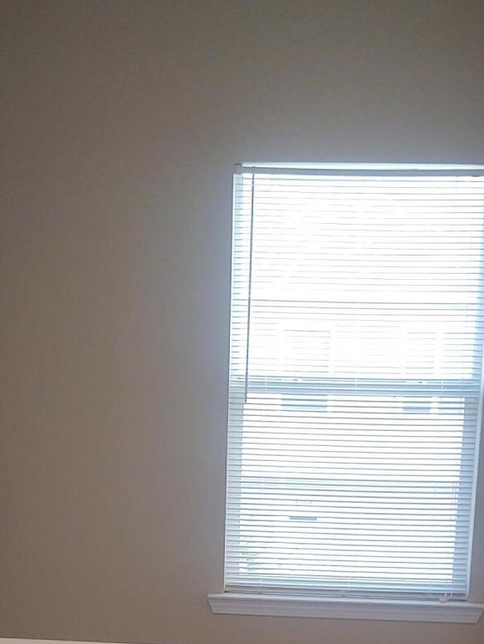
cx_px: 205
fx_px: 1304
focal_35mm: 70
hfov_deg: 21.0
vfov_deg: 26.4
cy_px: 630
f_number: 1.7
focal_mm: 4.75
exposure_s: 1/60
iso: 134
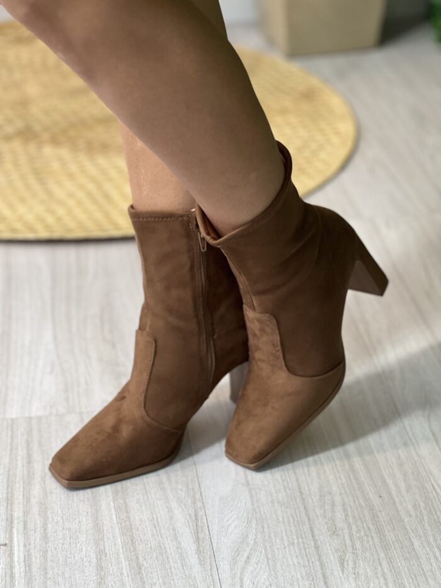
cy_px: 294
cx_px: 220
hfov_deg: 19.1
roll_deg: +0.2
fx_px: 1308
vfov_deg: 25.3
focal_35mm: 77
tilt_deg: -28.7
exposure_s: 1/60
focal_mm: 9
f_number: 2.8
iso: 160
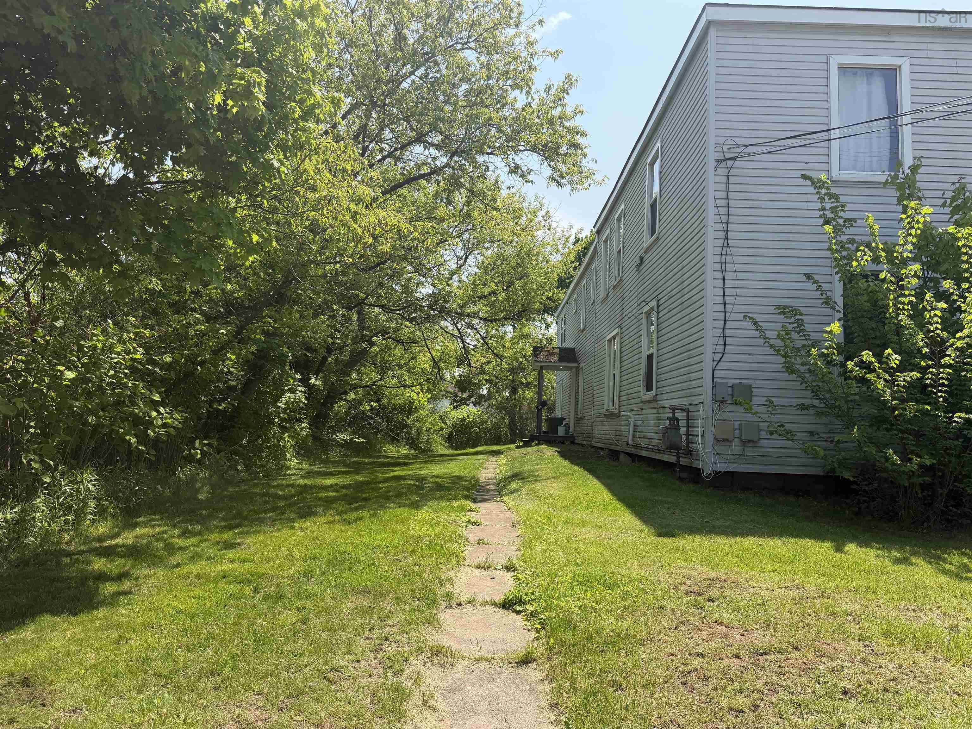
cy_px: 364
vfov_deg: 56.8
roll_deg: -2.1
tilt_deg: +5.9
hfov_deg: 71.6
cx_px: 486
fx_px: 674
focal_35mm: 24
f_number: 1.78
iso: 100
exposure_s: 1/3584
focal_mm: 6.76
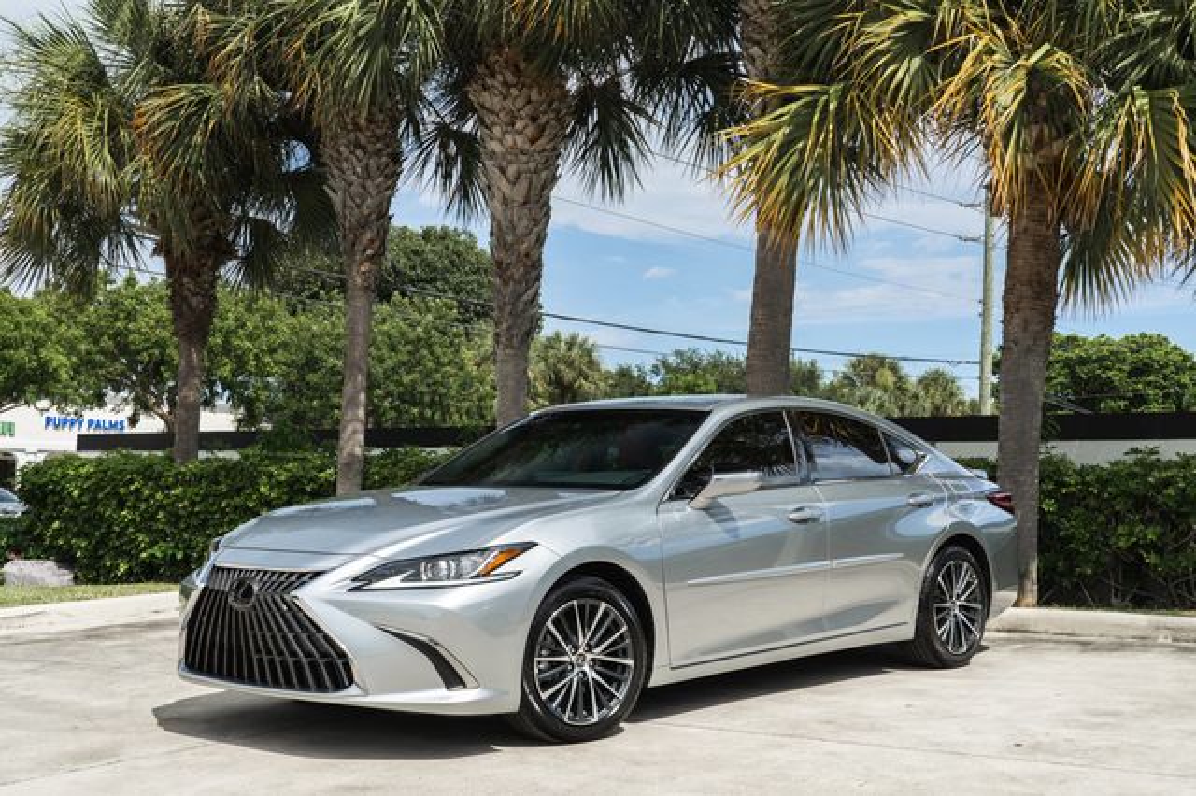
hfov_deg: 43.2
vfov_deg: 29.5
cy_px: 464
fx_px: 1510
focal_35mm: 45
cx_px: 646
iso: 100
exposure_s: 1/50
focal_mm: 39
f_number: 10
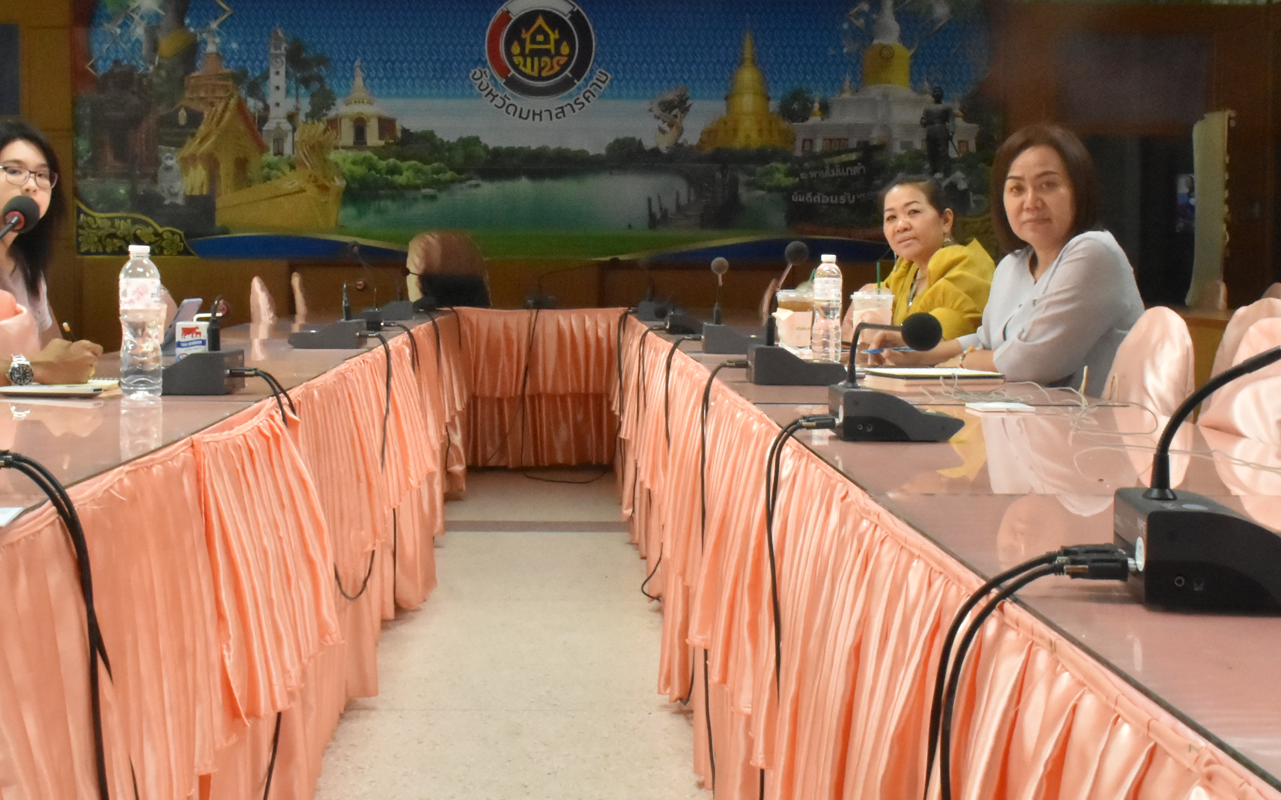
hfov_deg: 37.5
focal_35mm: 54
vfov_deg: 23.9
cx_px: 629
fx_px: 1885
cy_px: 329
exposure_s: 1/25
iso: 3200
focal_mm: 20
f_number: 18
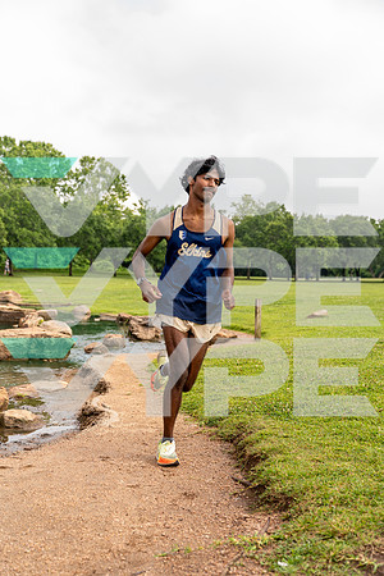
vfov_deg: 44.5
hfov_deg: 30.5
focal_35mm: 44
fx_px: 704
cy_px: 288
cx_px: 192
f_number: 4
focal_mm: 44
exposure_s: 1/250
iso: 160
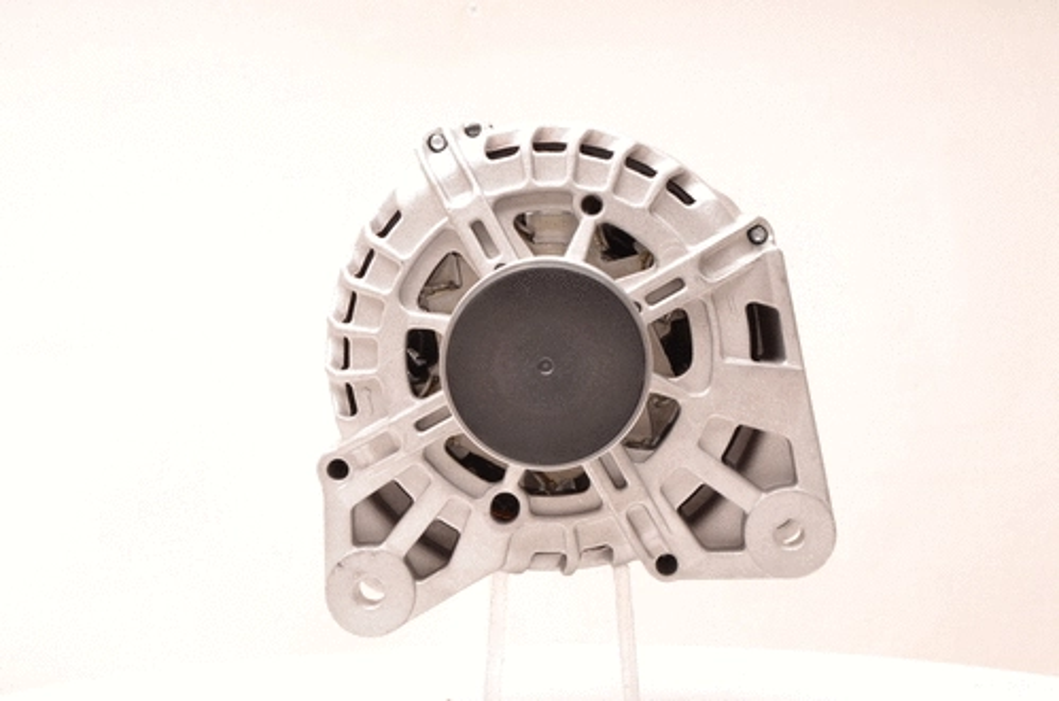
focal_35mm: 75
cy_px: 350
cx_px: 530
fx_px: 2201
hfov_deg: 27.1
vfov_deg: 18.1
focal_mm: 50
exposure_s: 1/25
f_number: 13
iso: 100
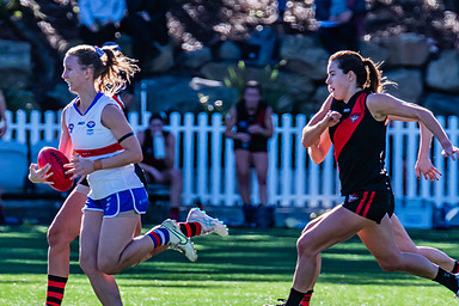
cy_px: 226
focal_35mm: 1123
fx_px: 14317
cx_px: 109
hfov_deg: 1.8
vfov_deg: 1.2
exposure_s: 1/1250
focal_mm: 600
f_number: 9
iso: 800
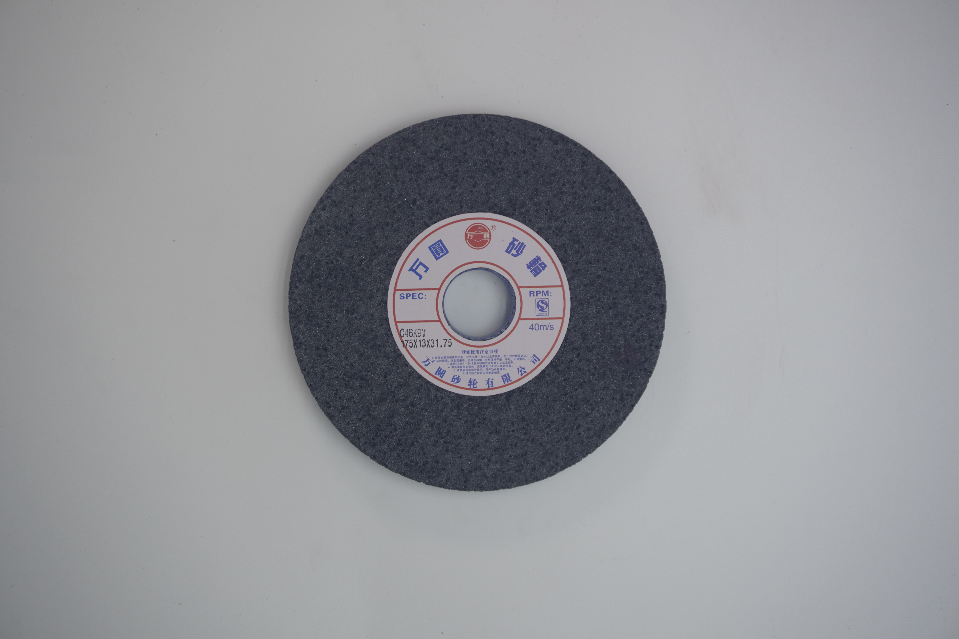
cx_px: 480
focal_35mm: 48
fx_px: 1279
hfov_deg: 41.1
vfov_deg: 28.1
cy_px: 320
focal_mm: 32
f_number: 5
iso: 125
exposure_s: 1/125
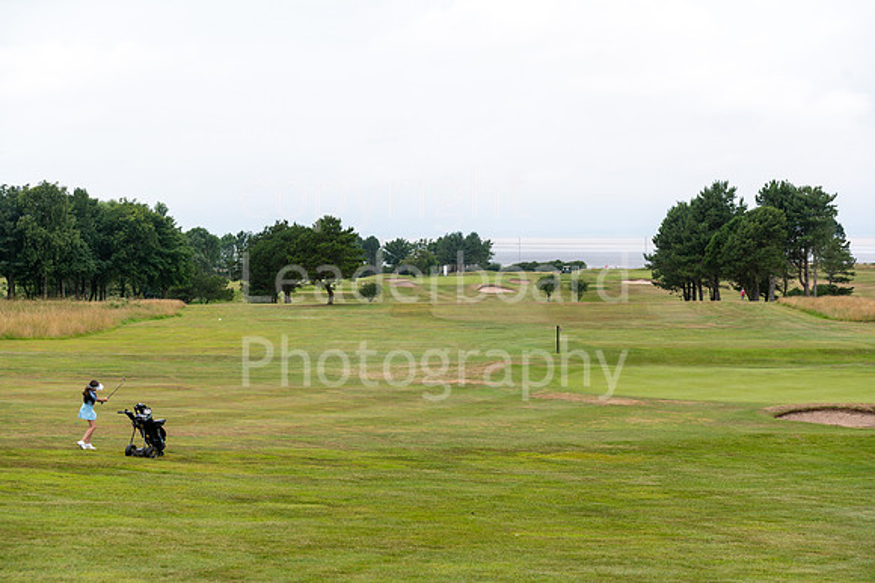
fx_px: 1700
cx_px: 438
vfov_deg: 19.4
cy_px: 292
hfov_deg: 28.9
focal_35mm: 70
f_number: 5.6
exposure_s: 1/800
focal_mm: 70
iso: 250
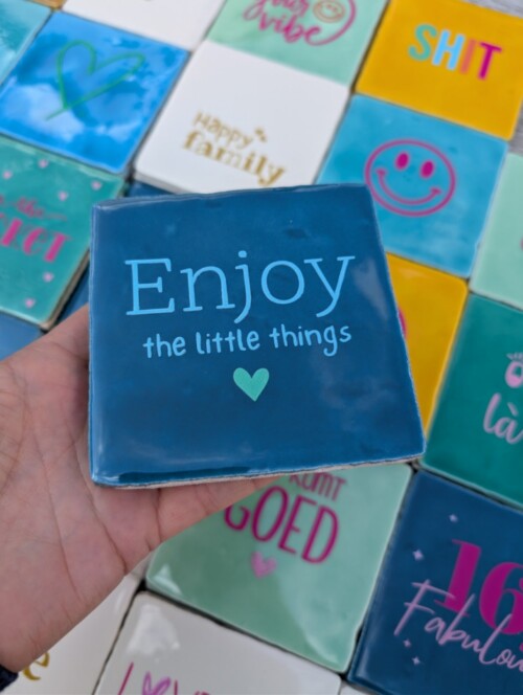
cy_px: 348
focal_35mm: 24
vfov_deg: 71.5
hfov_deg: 56.9
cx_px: 262
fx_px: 482
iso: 21
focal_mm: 6.9
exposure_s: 1/357
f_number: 1.68
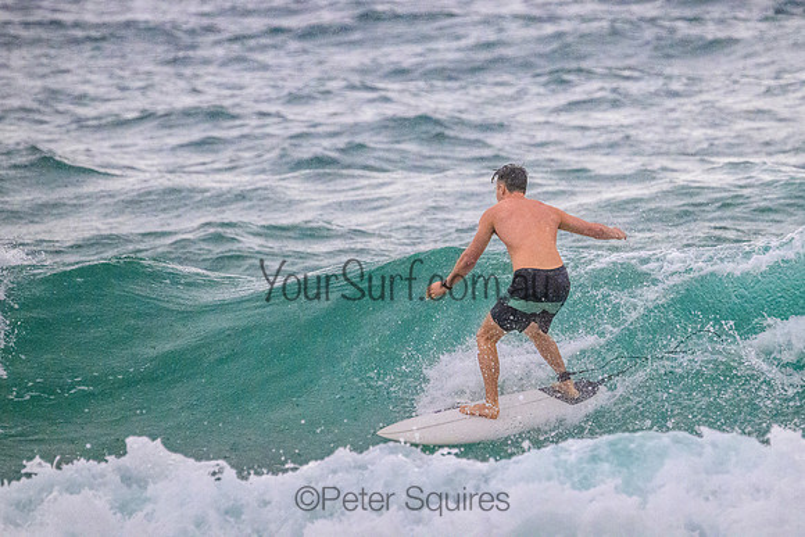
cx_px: 480
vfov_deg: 1.8
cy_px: 198
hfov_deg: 2.7
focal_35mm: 757
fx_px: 16928
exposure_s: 1/2000
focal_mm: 600
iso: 9000
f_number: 11
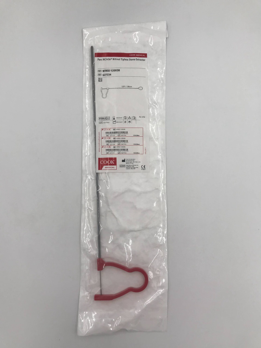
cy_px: 174
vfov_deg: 63.4
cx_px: 130
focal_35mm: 28
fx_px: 281
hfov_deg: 49.7
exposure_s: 1/378
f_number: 1.8
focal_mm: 3.99
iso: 20
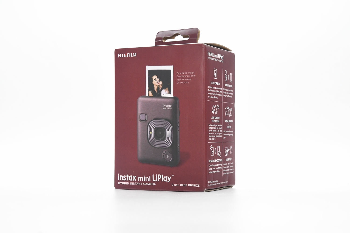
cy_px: 116
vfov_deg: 19.7
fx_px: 671
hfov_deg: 29.2
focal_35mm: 69
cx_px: 175
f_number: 7.1
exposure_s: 1/100
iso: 1600
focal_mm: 46
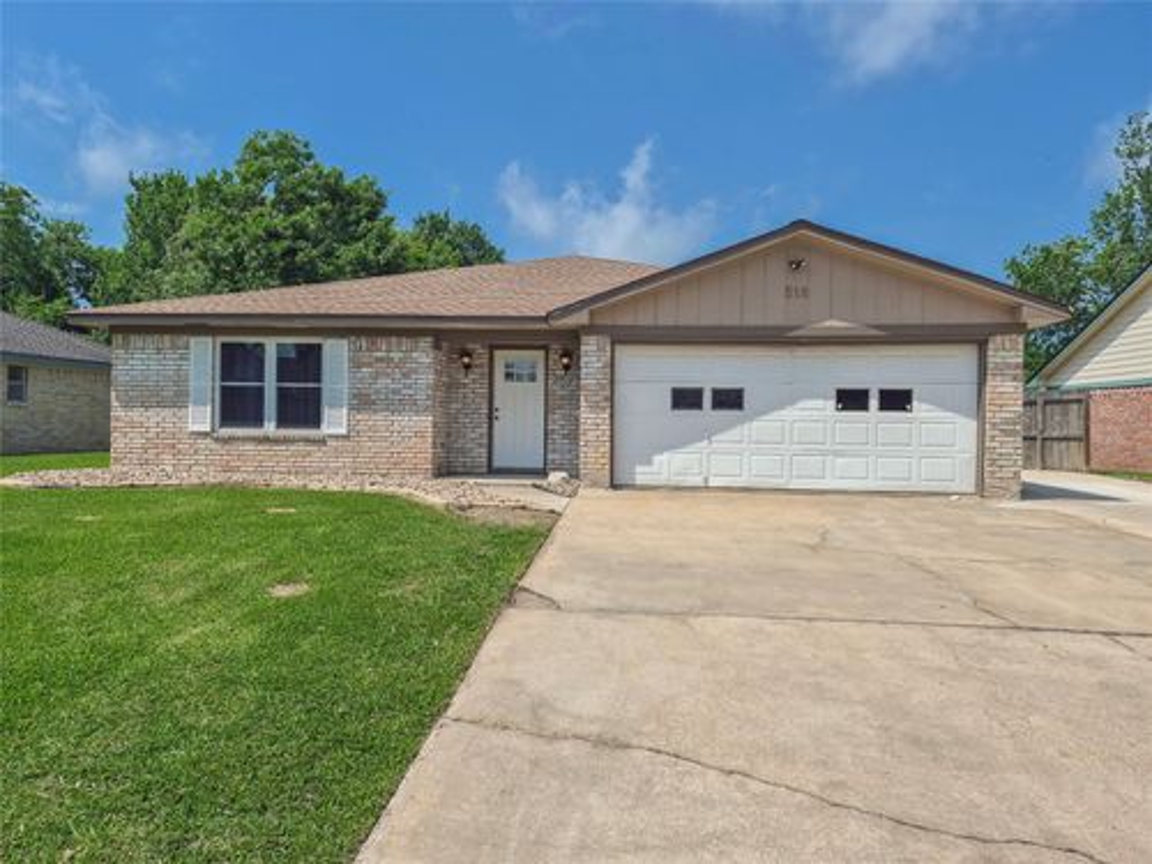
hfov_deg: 73.9
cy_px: 432
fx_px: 765
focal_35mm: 23
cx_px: 576
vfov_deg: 58.9
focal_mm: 5.4
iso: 64
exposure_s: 1/7696
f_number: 1.8
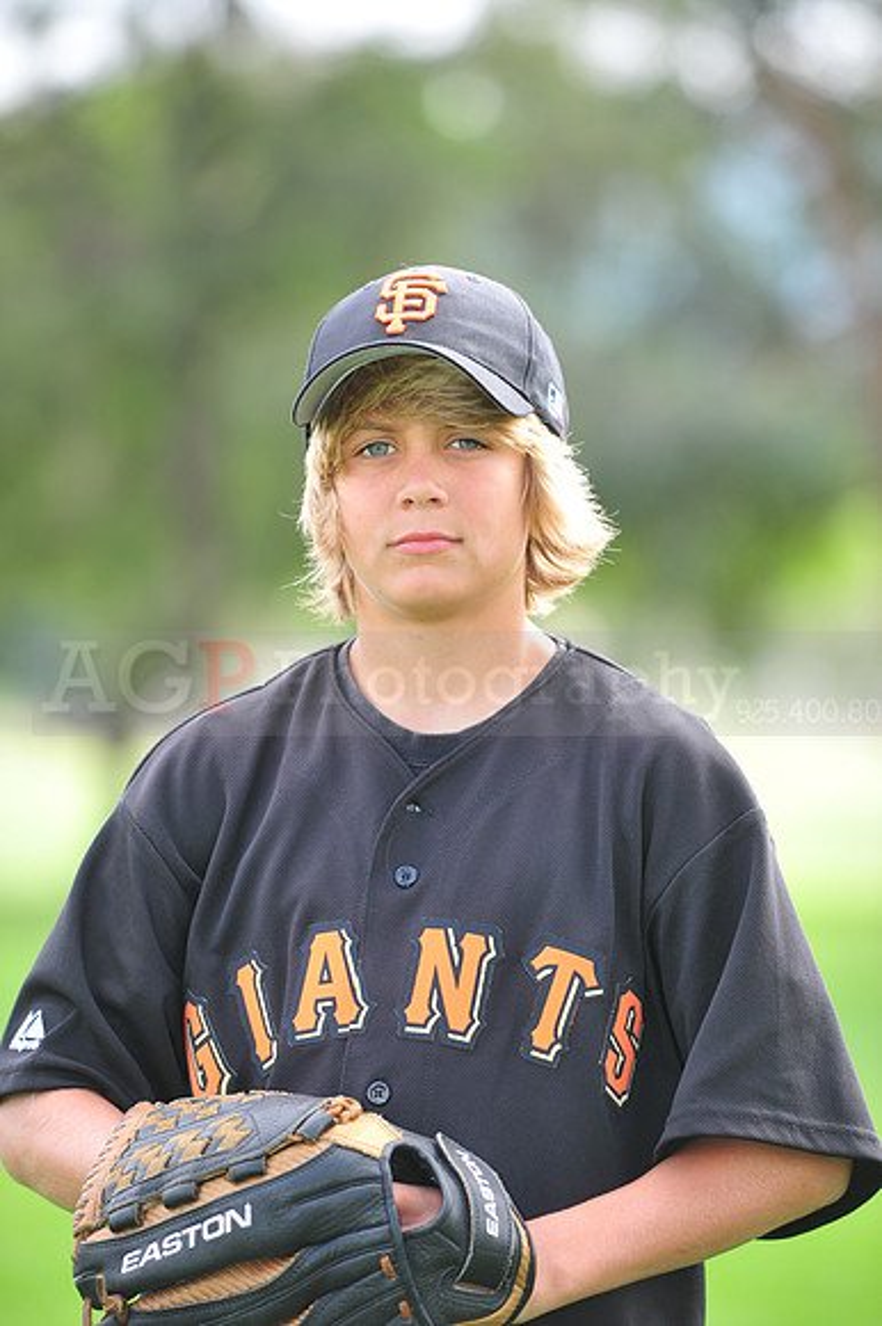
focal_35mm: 200
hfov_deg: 6.9
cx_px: 441
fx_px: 7358
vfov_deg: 10.3
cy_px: 663
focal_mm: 200
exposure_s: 1/160
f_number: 4.5
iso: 200
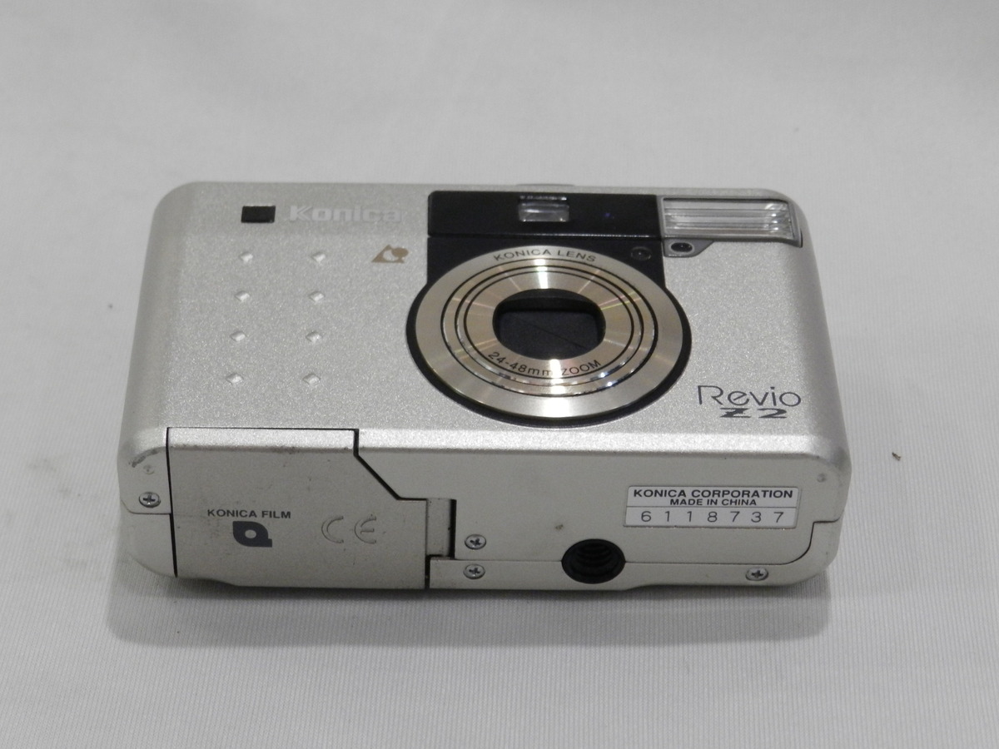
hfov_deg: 23.3
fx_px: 2424
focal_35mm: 84
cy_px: 374
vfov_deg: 17.6
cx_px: 500
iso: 720
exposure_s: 1/125
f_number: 4.4
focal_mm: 14.9
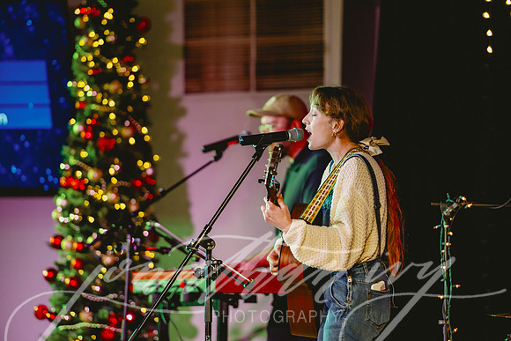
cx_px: 256
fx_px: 2839
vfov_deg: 6.9
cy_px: 170
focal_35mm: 200
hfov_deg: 10.3
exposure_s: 1/250
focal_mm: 200
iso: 1250
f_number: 2.8
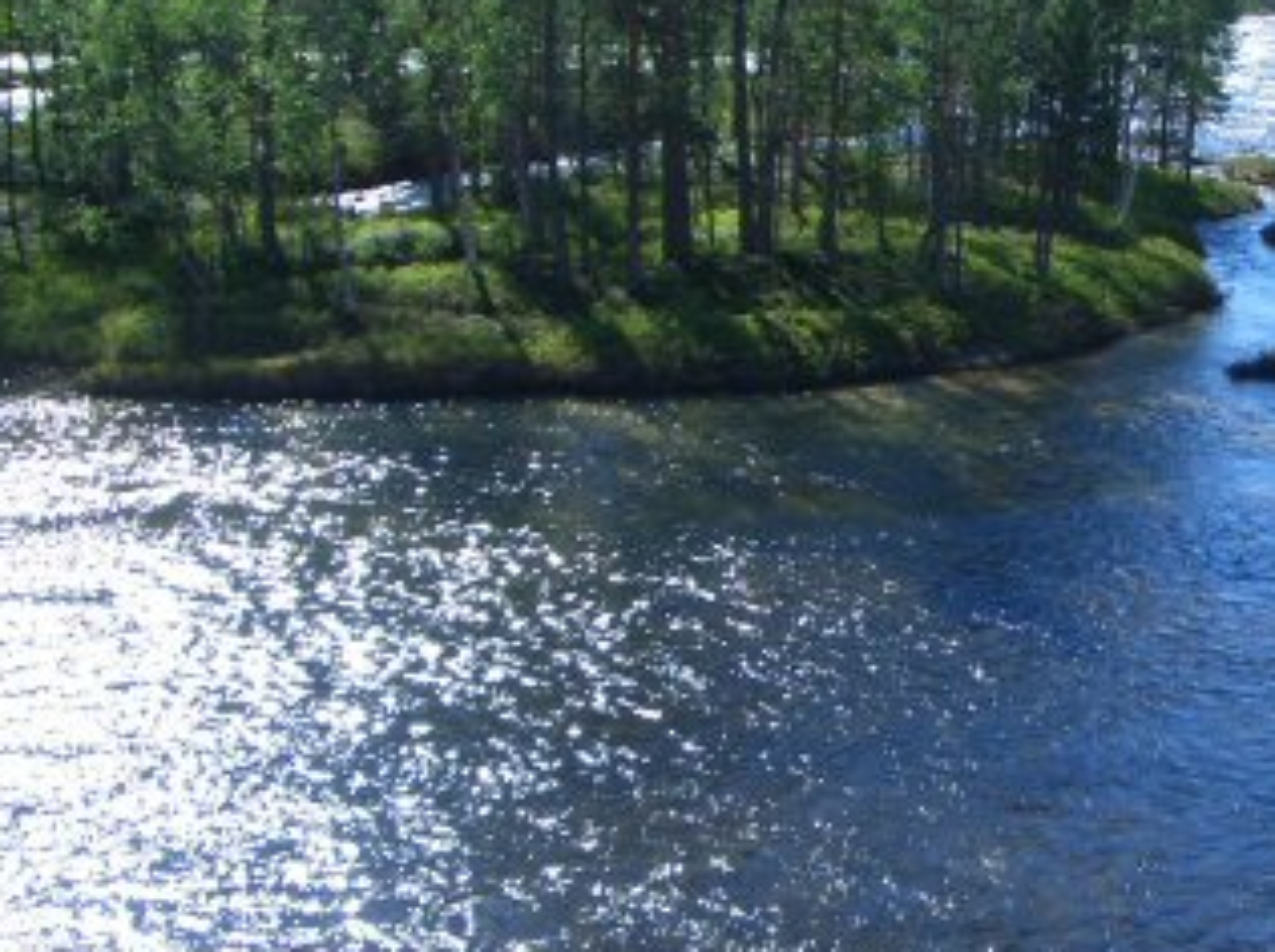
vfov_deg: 24.0
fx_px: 2243
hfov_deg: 30.9
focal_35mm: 61
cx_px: 1017
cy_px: 456
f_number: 4.3
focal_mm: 5.8
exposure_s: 1/320
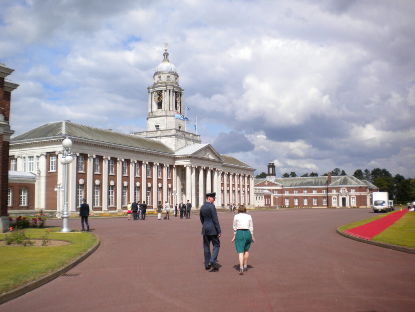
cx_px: 208
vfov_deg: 40.7
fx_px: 420
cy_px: 156
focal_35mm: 35
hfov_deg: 52.6
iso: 80
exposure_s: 1/1000
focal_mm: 6.3
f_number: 4.6
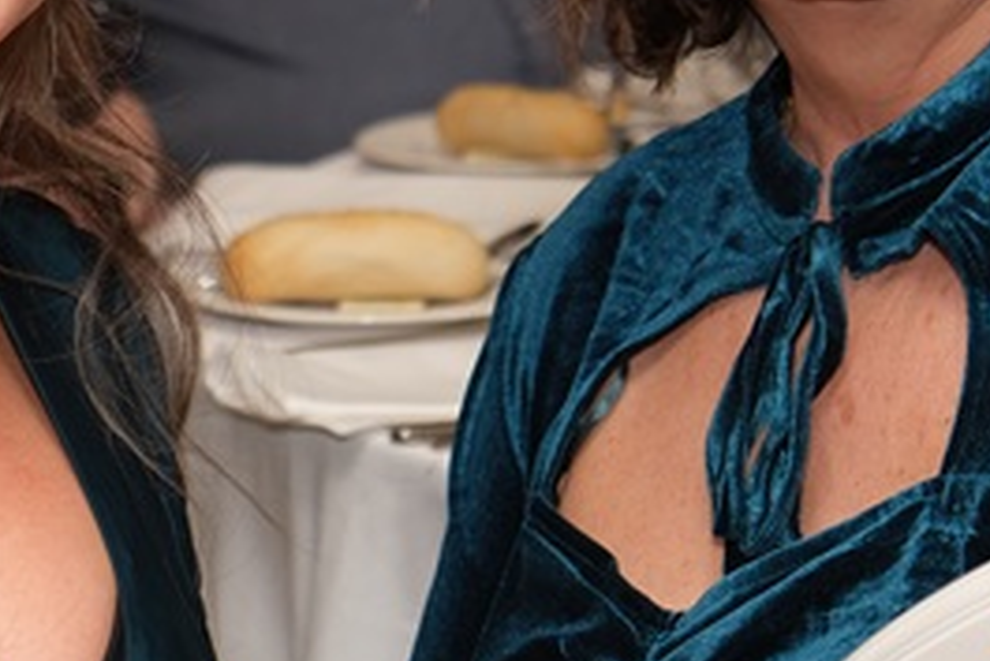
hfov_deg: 10.9
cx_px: 303
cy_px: 26
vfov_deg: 7.3
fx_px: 5173
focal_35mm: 188
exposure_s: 1/125
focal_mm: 55
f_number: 4
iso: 400
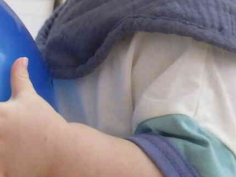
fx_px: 906
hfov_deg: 13.6
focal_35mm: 133
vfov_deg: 11.1
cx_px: -157
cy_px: 65
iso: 320
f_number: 3.5
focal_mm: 5
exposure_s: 1/45
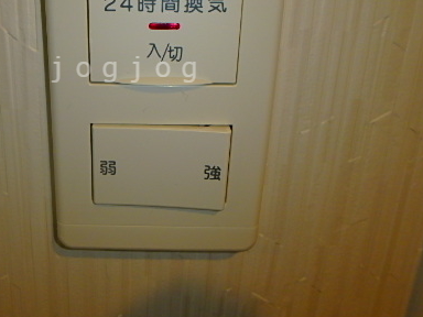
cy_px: 69
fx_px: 428
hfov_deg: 51.2
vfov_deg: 39.3
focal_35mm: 35
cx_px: 127
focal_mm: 3.7
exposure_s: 1/80
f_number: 3.5
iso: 125
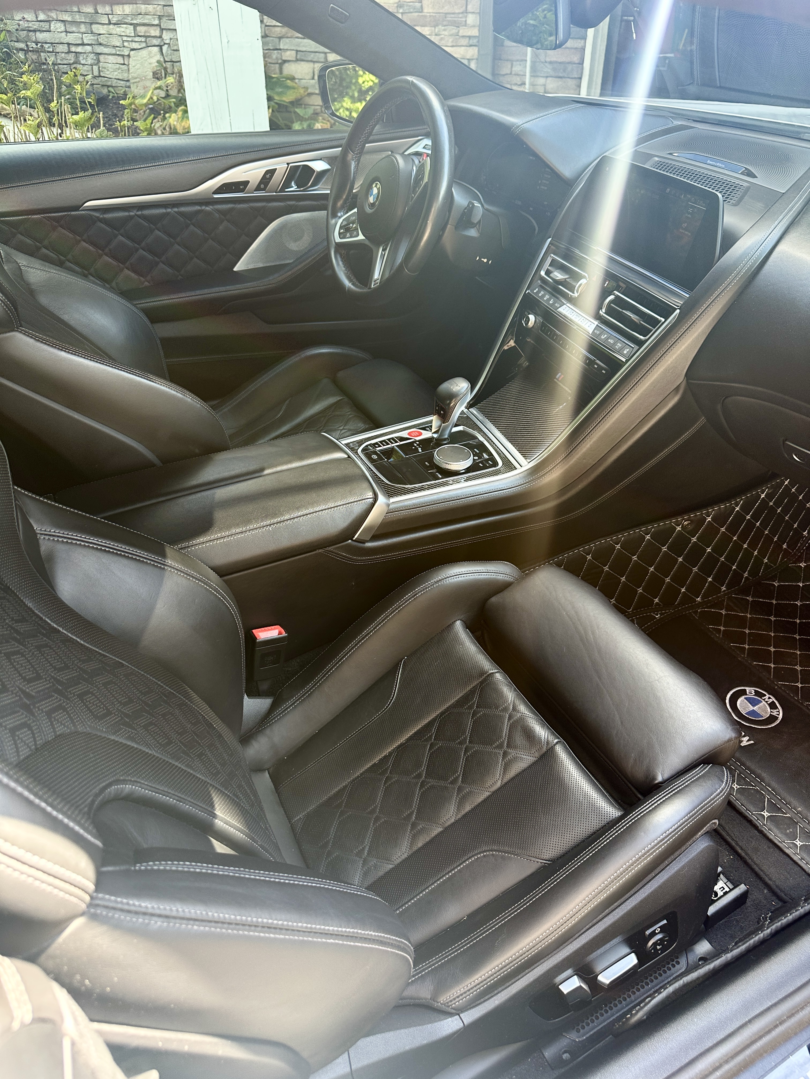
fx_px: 749
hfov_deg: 56.8
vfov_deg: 71.6
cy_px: 540
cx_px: 405
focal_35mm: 24
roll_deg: -0.8
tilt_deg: -36.8
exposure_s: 1/121
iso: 80
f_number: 1.78
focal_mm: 6.86
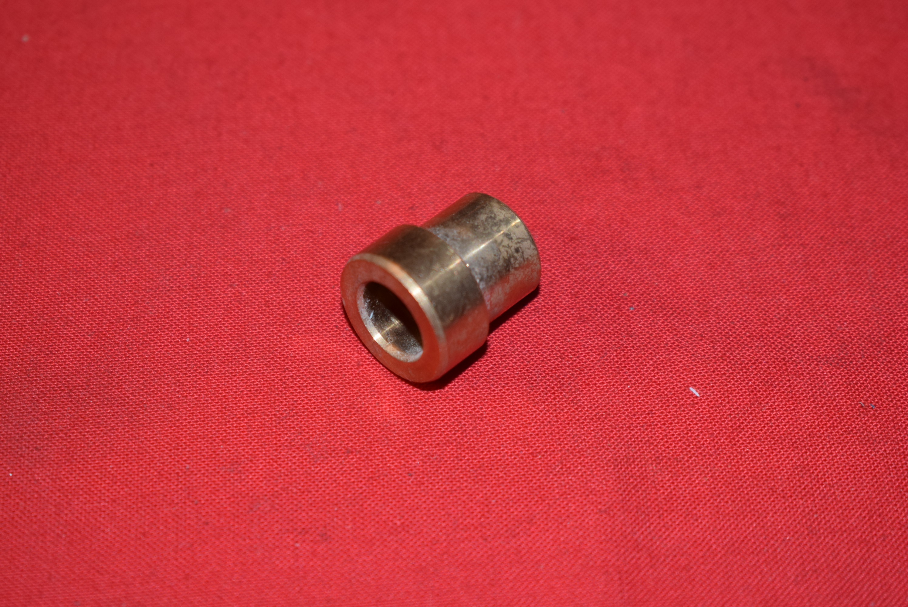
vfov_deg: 16.6
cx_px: 454
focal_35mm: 82
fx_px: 2082
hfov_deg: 24.6
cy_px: 304
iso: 400
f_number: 5.6
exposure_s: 1/30
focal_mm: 55
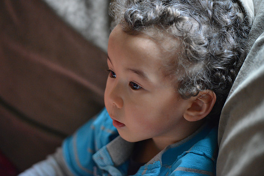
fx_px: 1467
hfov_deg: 10.3
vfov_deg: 6.9
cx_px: 132
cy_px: 88
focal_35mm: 200
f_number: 2.8
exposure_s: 1/125
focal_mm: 200
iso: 6400
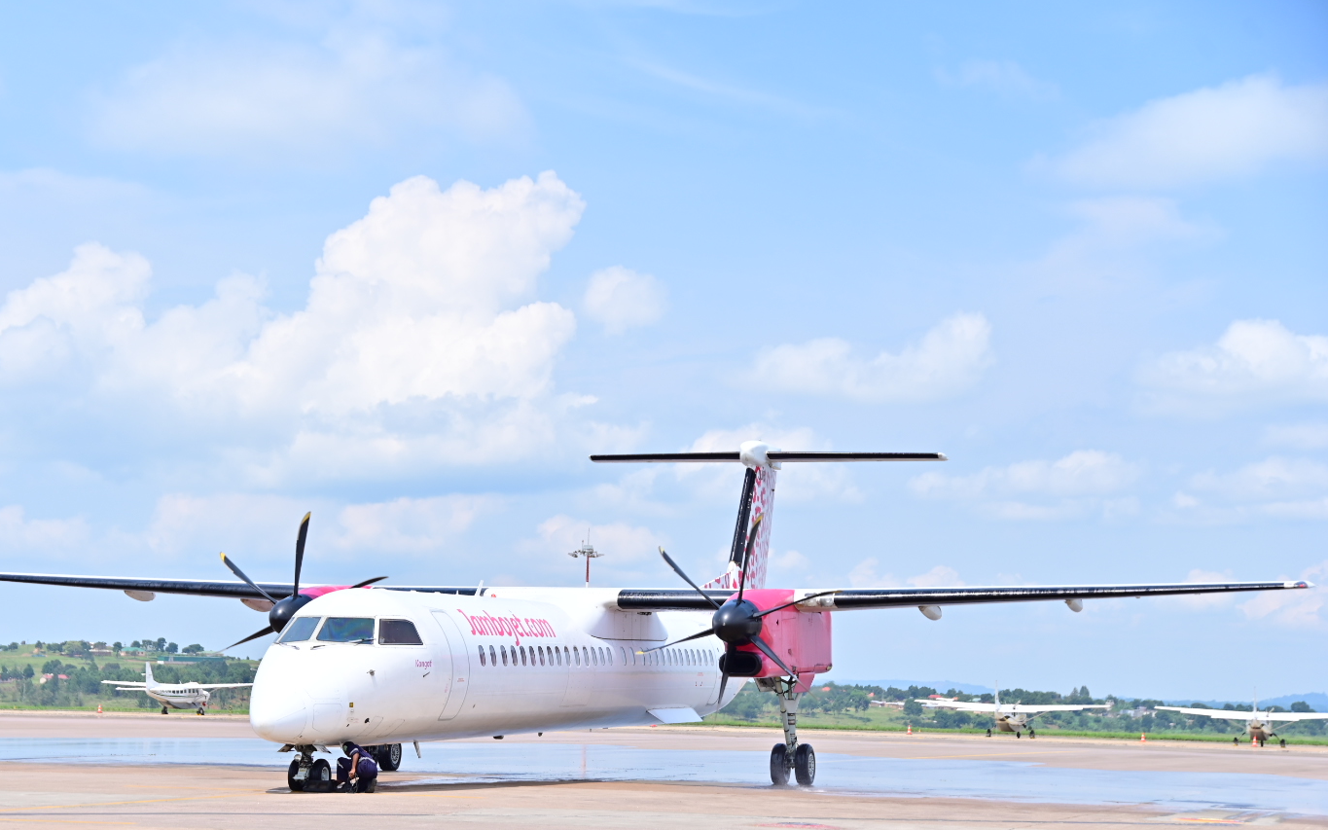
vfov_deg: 17.4
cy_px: 521
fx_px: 2714
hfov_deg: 27.4
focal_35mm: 75
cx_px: 546
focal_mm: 62
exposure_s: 1/1250
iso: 160
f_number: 4.5
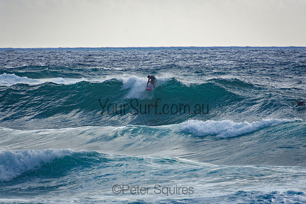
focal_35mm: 600
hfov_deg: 3.4
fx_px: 5101
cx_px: 153
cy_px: 102
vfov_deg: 2.3
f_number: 5.6
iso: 320
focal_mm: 400
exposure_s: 1/2000
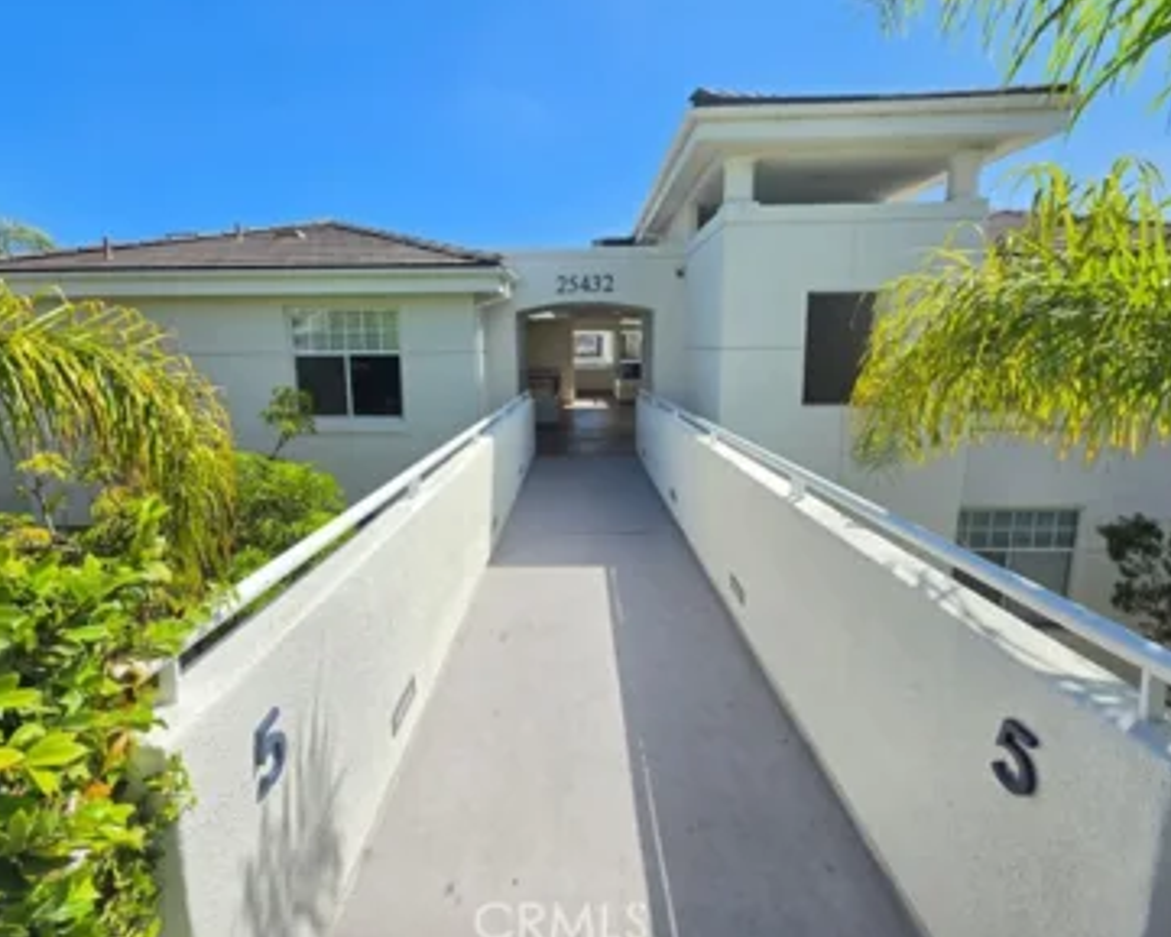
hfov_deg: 96.8
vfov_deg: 83.9
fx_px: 520
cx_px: 573
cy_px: 434
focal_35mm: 15
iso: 32
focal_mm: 2.2
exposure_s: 1/2531
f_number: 1.9
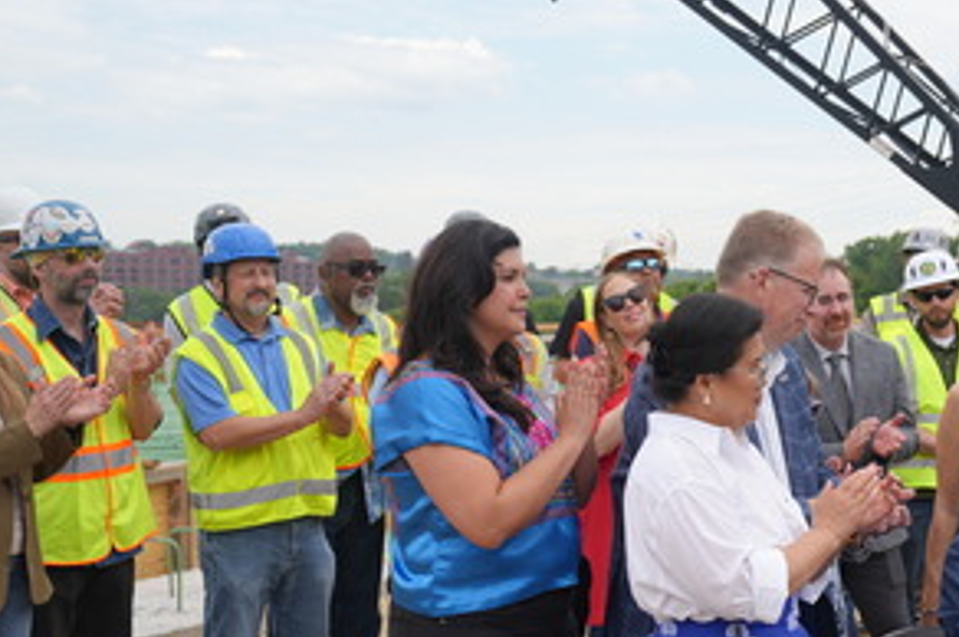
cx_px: 828
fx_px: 1942
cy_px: 402
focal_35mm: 73
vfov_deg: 18.6
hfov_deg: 26.9
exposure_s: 1/500
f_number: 4.5
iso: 100
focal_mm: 38
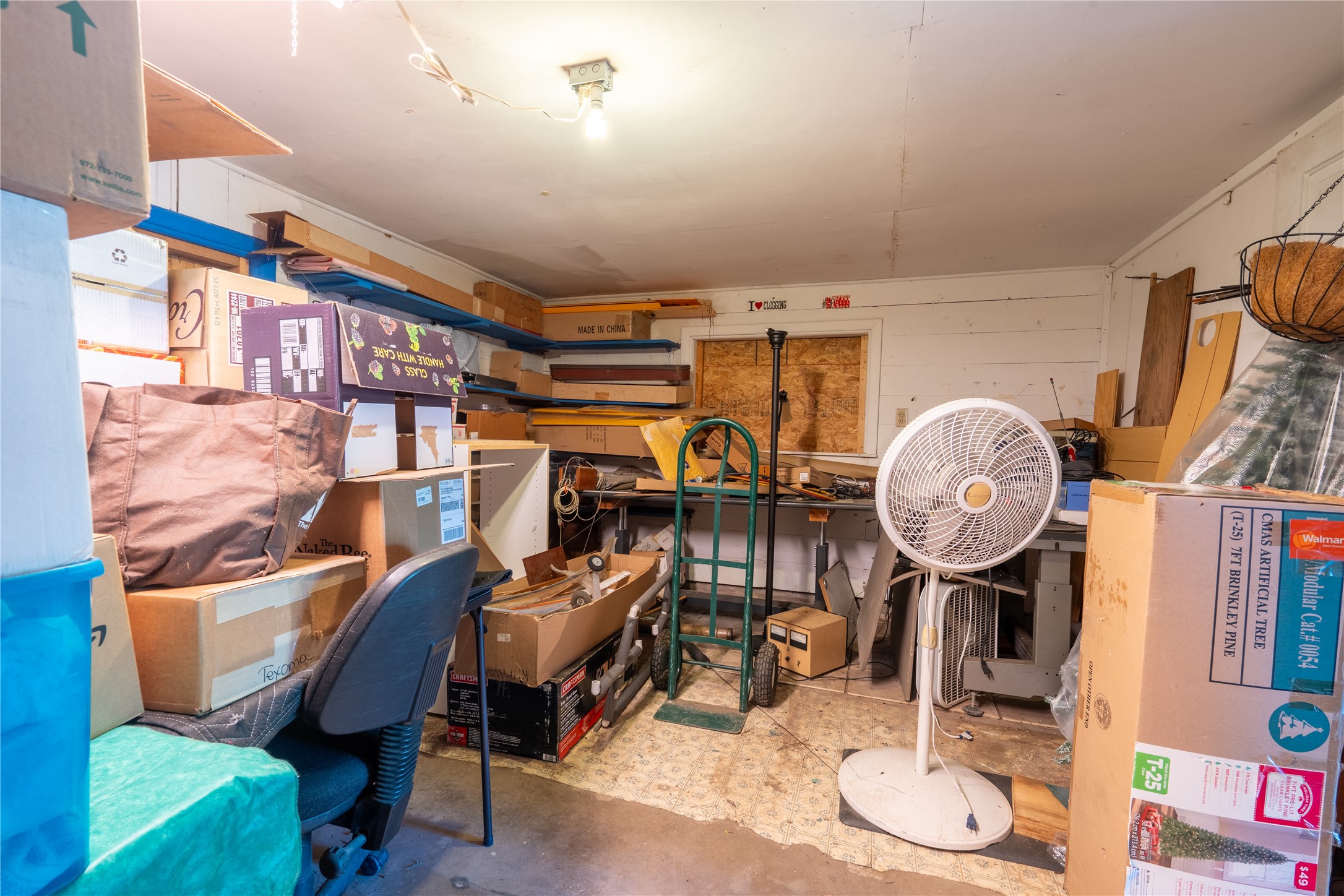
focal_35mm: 16
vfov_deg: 73.7
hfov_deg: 96.7
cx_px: 672
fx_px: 597
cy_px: 448
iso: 100
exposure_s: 1/8
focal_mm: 16
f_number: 10
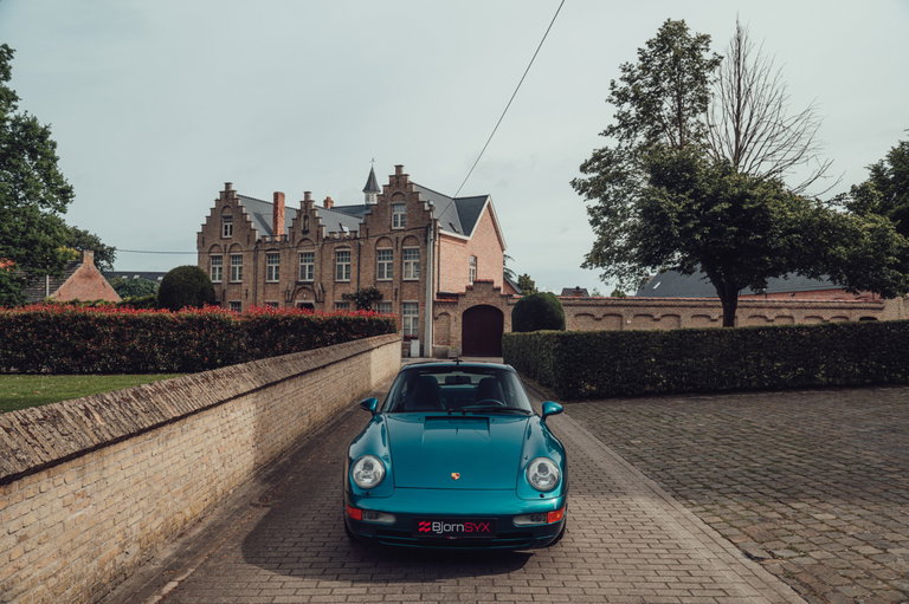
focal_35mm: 26
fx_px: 656
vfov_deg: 49.5
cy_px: 302
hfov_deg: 69.4
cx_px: 454
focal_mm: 26
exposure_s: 1/160
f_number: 7.1
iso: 100
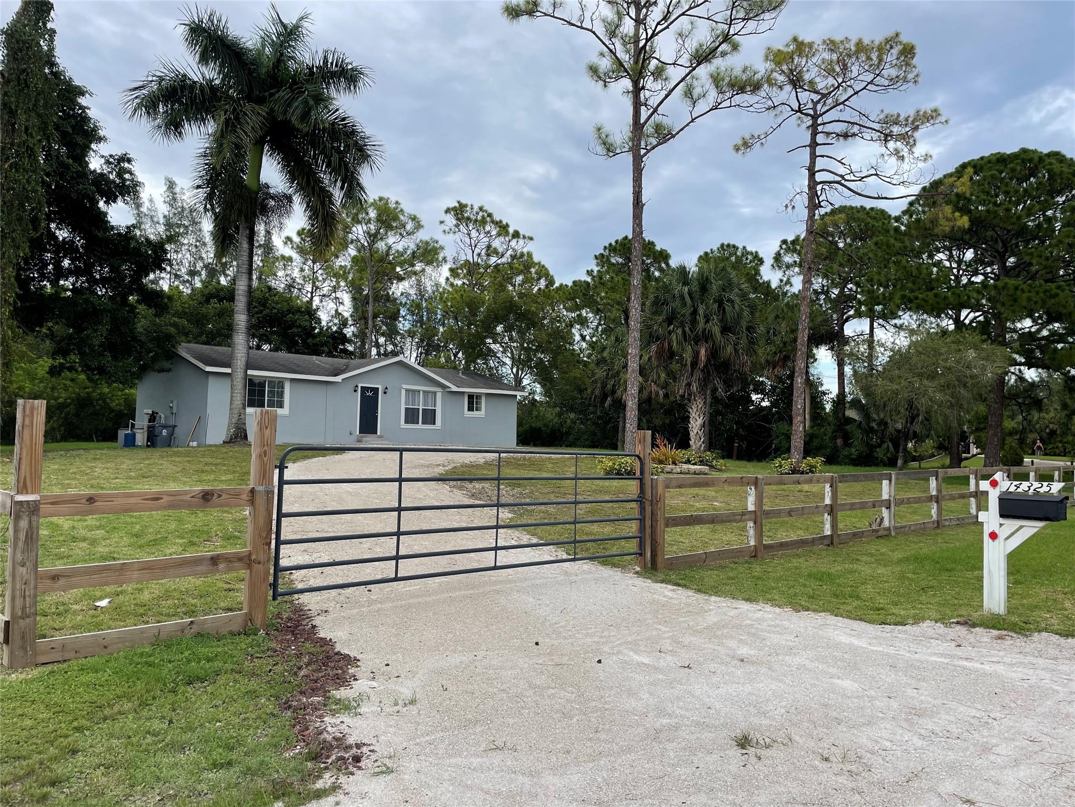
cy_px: 404
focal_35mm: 26
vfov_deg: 53.1
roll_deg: -1.1
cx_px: 538
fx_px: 807
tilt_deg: +2.3
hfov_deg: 67.3
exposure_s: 1/725
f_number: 1.6
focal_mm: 4.2
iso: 32
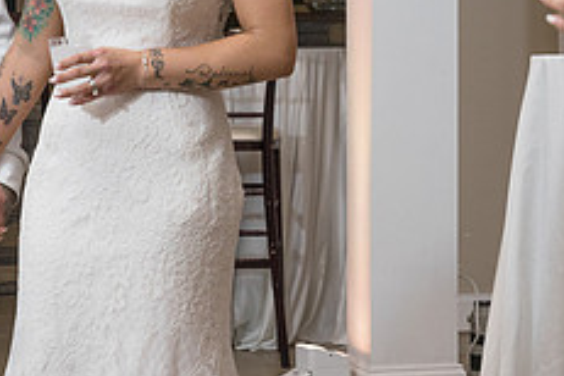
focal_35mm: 171
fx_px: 2679
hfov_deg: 12.0
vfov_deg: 8.0
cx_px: 289
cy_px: -19
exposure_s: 1/200
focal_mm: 65
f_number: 5.6
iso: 2000
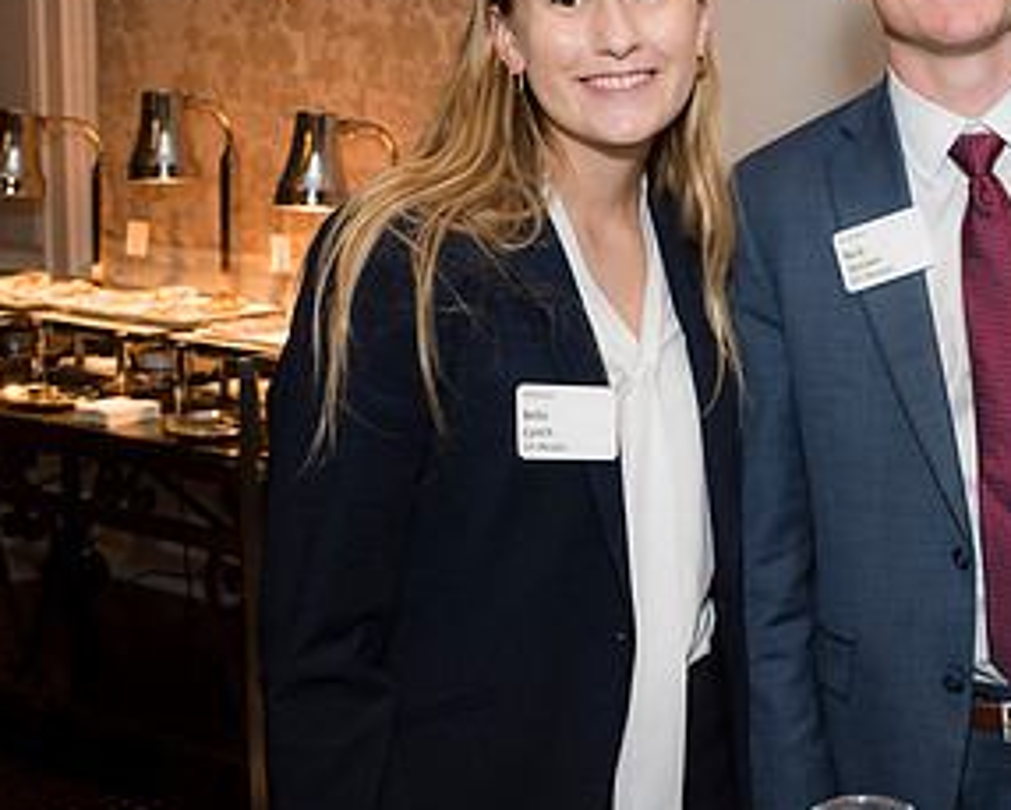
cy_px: 235
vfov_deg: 25.6
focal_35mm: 59
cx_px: 1011
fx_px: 1766
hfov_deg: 29.8
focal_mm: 31
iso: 800
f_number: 5.6
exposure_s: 1/125
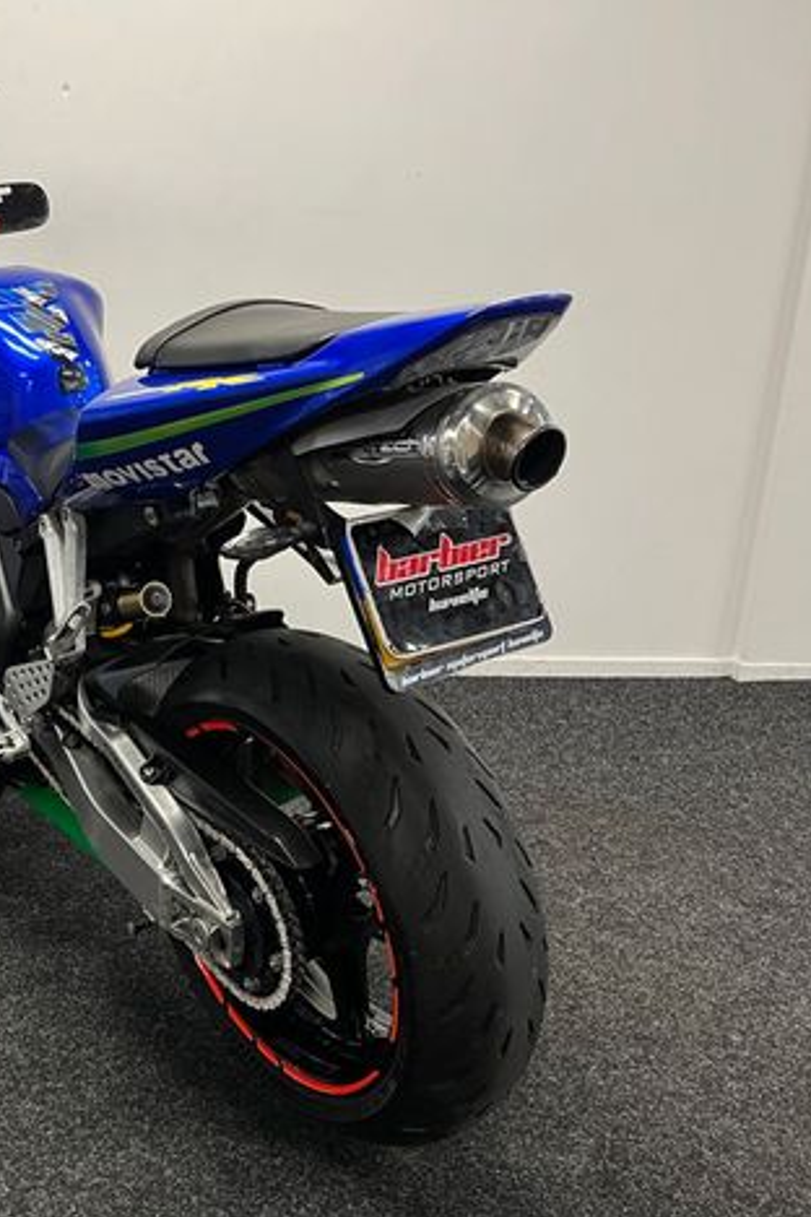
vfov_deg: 51.9
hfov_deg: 34.5
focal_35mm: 37
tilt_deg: -18.7
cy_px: 622
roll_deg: -1.3
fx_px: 1250
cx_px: 133
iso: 125
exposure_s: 1/50
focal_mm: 5.1
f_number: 1.6
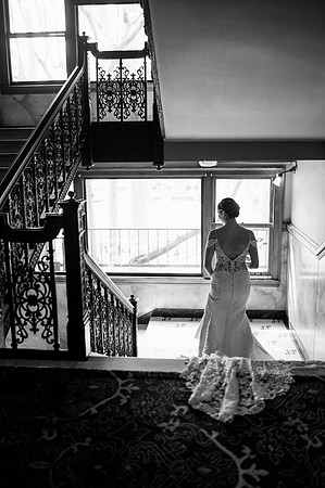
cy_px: 244
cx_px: 162
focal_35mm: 35
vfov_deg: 54.5
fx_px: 475
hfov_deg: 37.8
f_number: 1.4
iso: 400
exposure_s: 1/640
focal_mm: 35
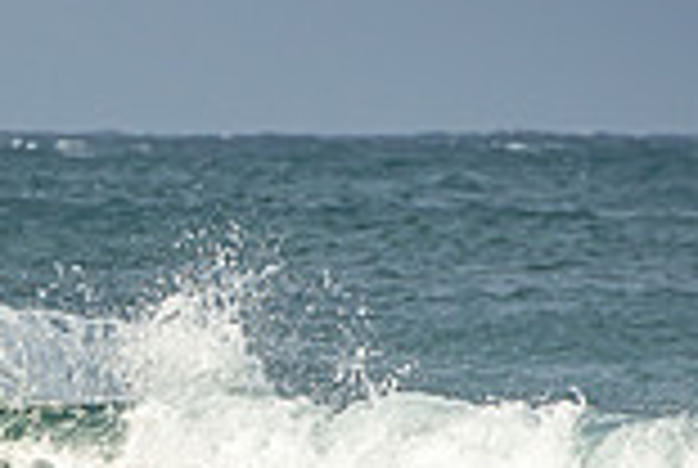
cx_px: -329
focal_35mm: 1200
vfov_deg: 1.2
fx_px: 23311
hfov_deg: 1.7
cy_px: 569
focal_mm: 200
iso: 200
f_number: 5.6
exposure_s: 1/1600
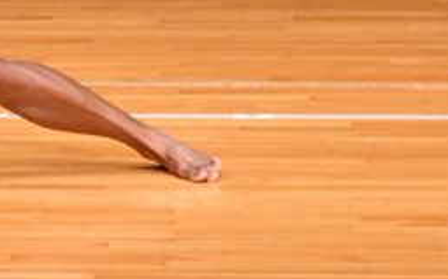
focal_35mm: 930
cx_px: -166
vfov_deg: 1.4
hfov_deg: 2.3
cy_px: -72
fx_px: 11347
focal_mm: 200
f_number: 5.6
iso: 4000
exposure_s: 1/400
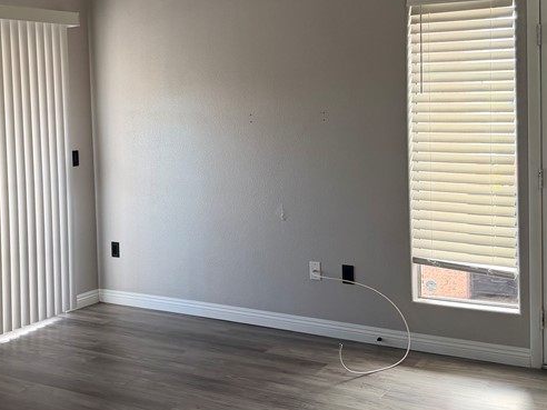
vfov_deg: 28.9
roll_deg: +2.2
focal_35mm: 50
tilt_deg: -3.4
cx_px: 151
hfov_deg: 37.4
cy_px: 142
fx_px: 790
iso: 200
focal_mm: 6.76
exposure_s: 1/120
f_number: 1.78
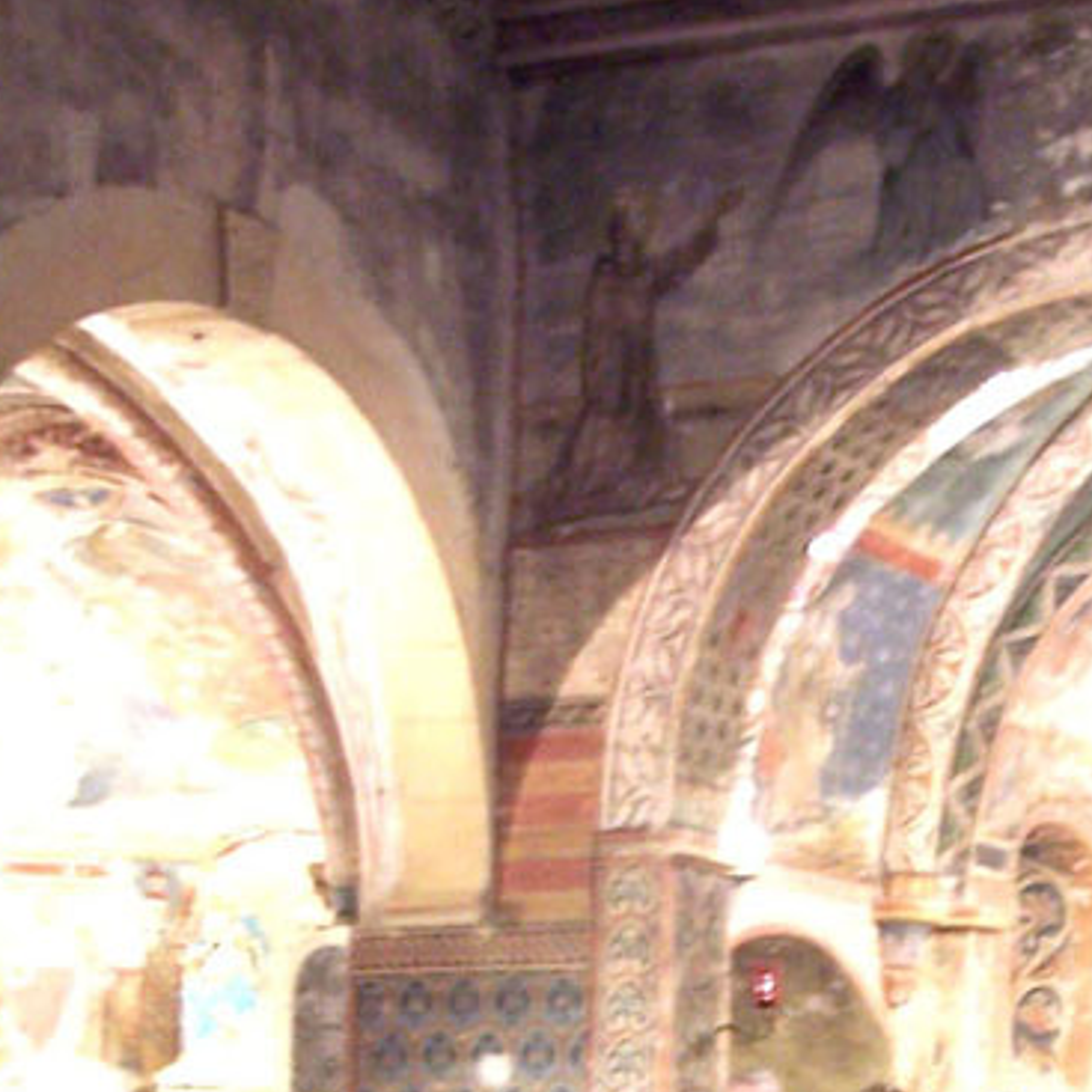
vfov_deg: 19.1
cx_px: 835
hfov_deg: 19.4
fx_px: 3176
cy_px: 1013
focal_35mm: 89
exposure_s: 1/2
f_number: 2.7
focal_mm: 5.6
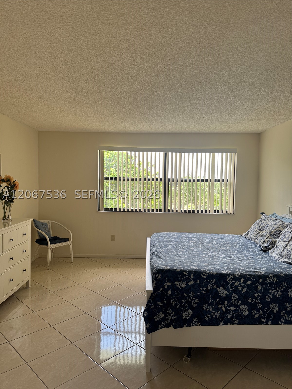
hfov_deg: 56.8
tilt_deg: -1.7
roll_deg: -0.3
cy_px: 194
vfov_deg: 71.6
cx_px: 146
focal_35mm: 24
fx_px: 270
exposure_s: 1/121
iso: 64
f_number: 1.78
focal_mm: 6.76
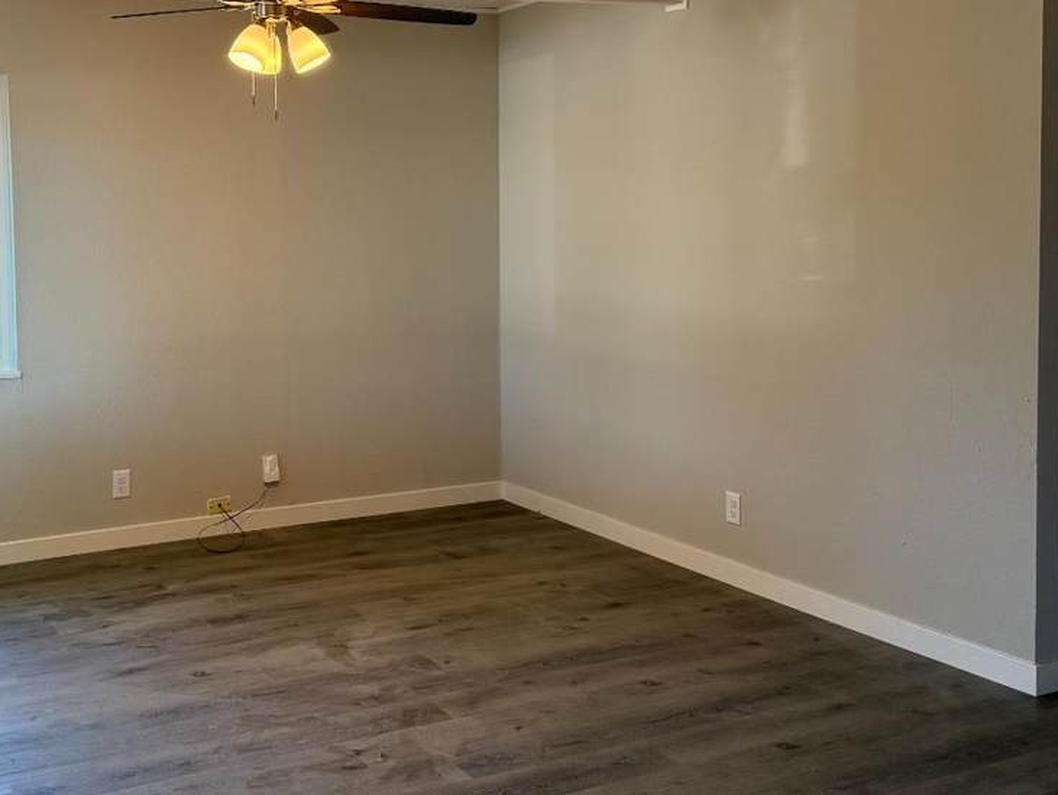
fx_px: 1284
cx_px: 369
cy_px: 266
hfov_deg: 44.2
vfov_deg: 34.1
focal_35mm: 42
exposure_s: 1/179
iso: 200
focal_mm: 6.76
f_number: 1.78
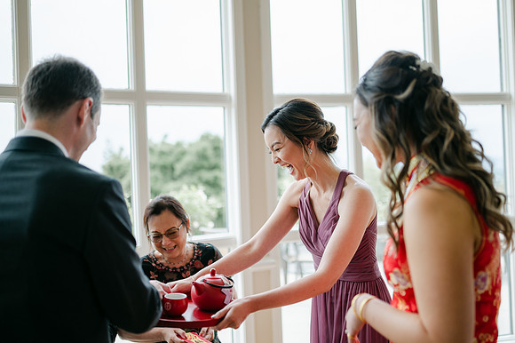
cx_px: 271
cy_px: 162
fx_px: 527
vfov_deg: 36.0
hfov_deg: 52.1
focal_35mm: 37
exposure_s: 1/1600
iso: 100
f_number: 1.4
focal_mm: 35
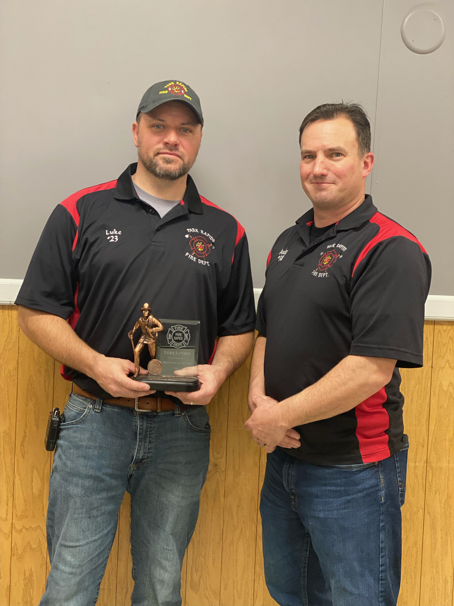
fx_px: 909
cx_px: 227
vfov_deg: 36.8
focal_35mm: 52
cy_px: 303
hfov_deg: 28.0
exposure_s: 1/40
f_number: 2
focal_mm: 6
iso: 160
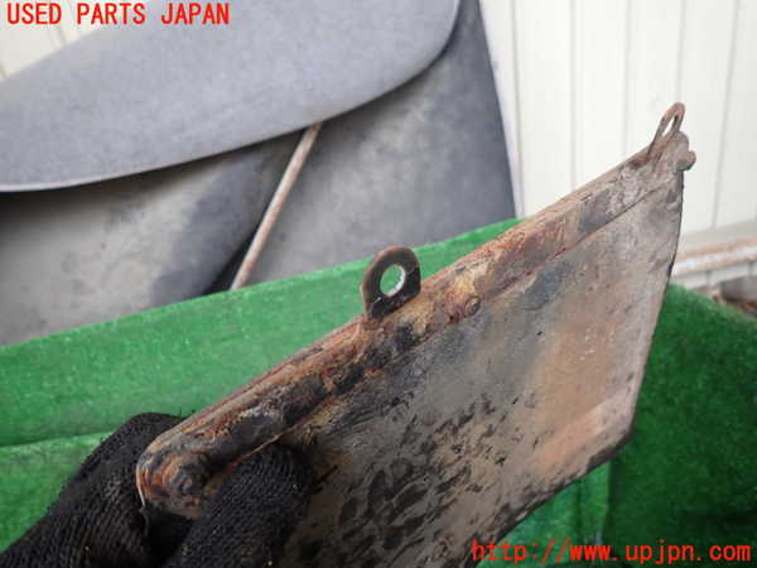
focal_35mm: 25
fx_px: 547
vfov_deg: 54.9
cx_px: 378
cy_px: 284
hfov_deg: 69.4
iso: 100
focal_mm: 4.5
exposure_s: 1/80
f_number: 2
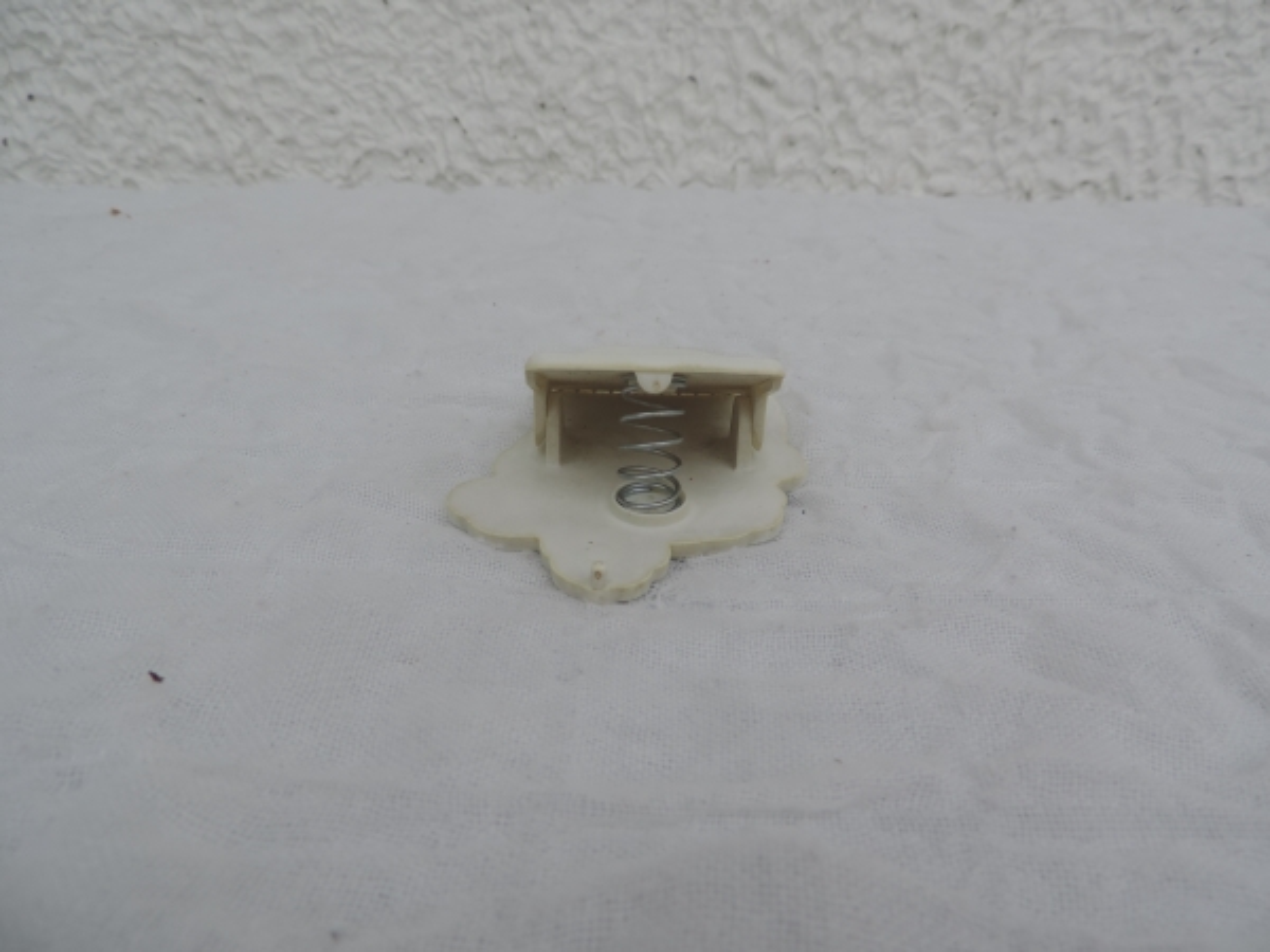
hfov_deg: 71.6
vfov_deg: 56.8
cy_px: 476
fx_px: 881
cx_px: 635
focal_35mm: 24
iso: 80
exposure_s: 1/640
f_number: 3
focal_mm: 4.3
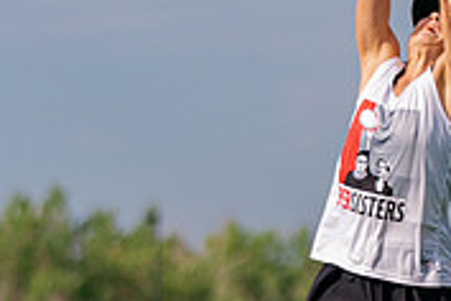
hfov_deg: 4.5
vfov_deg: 3.0
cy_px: 152
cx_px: 468
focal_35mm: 460
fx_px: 5762
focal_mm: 117
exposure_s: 1/10000
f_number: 2.8
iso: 500
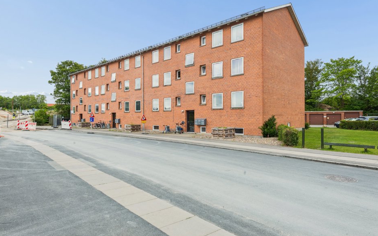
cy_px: 118
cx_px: 192
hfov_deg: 79.6
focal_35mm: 22
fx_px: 227
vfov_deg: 55.1
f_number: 11
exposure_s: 1/60
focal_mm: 21
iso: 200
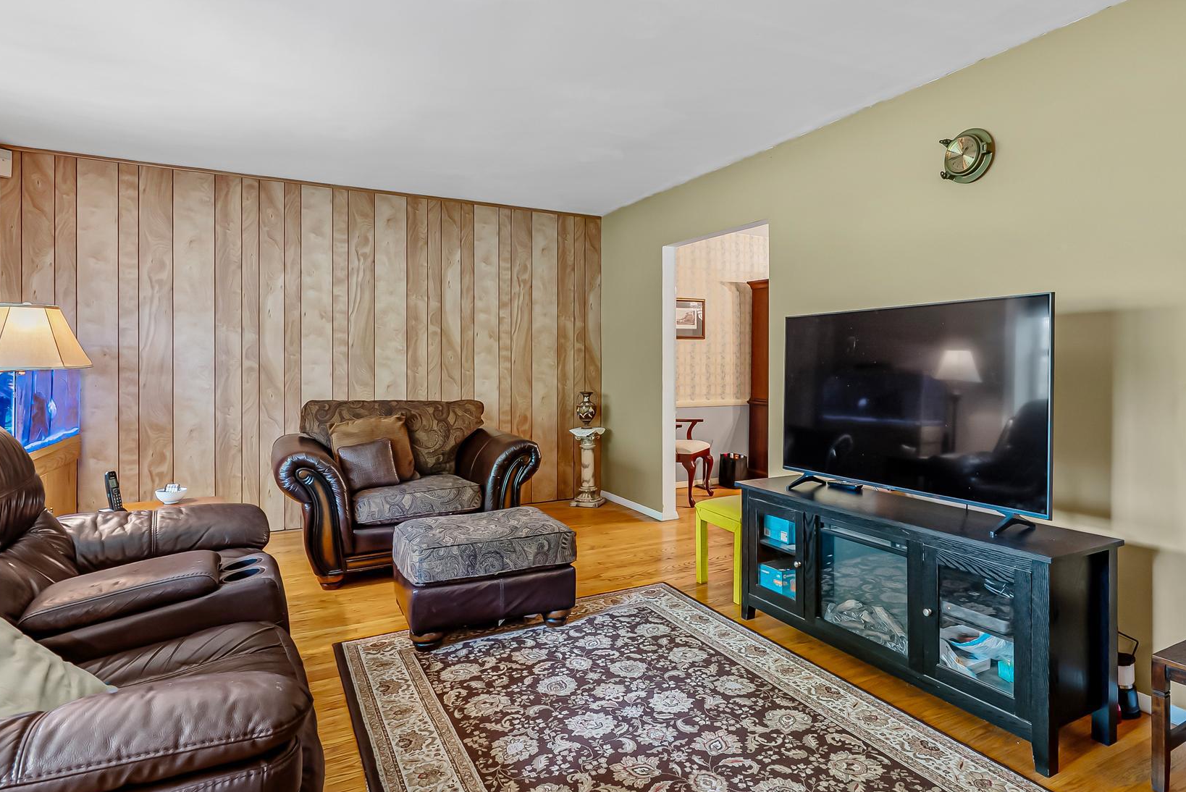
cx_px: 650
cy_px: 389
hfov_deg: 83.7
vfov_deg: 62.0
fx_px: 659
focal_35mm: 20
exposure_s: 1/1.67
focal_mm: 16
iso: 400
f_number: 8
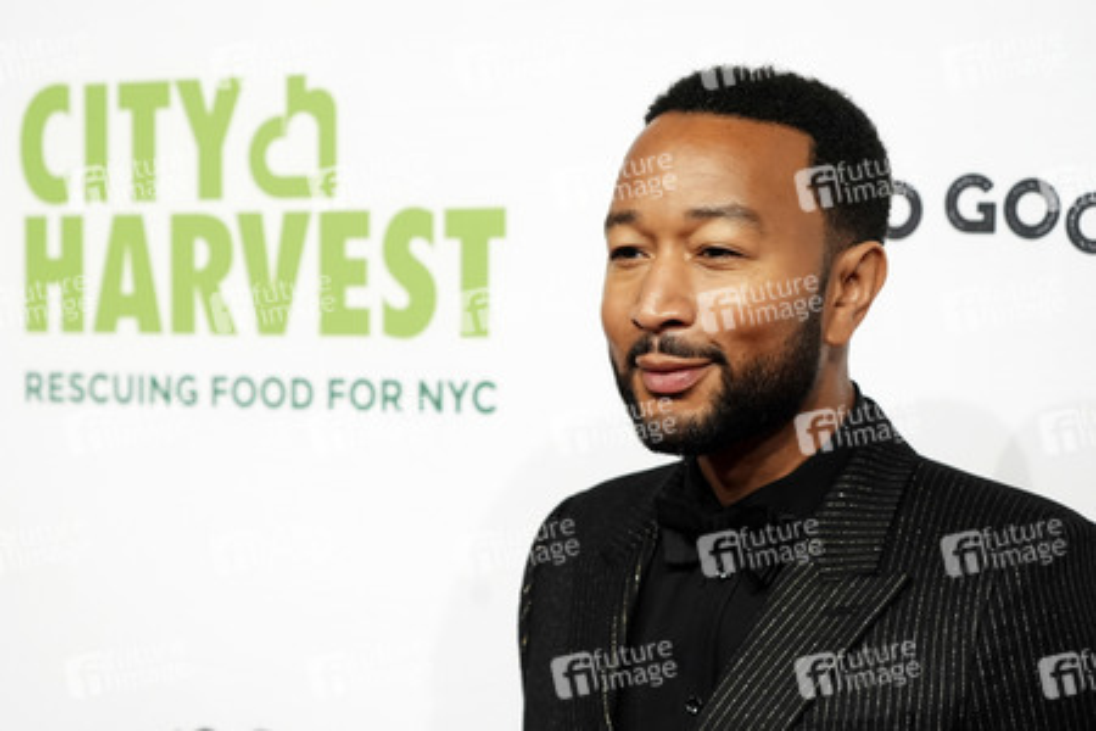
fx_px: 3044
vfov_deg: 13.7
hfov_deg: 20.4
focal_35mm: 100
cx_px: 548
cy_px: 366
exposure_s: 1/400
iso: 6400
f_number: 5.6
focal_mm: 100
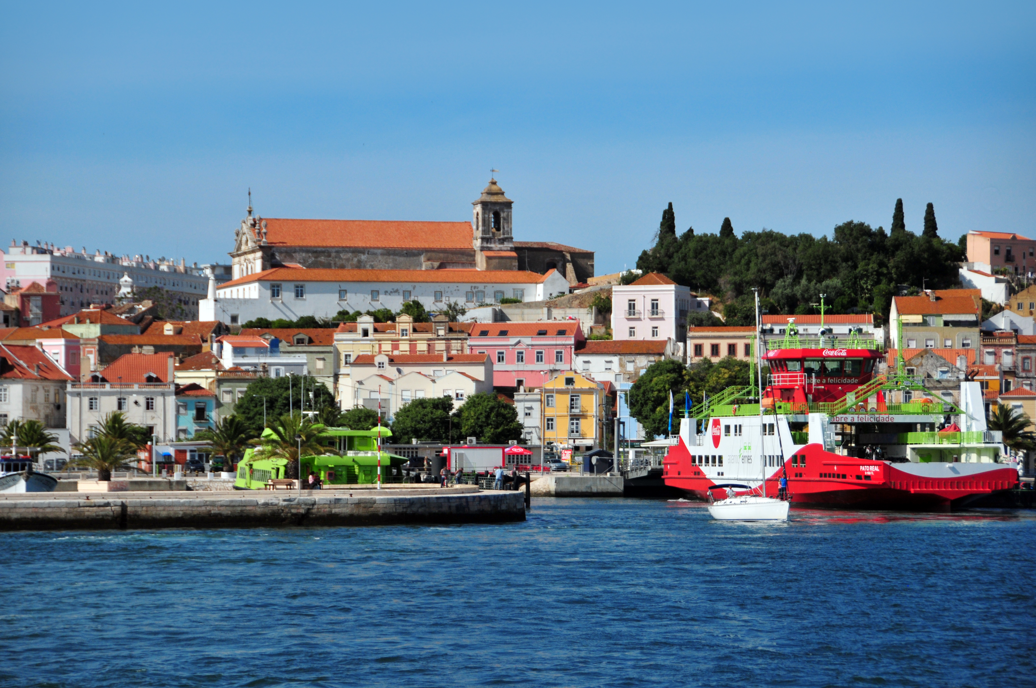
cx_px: 518
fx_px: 3880
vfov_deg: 10.1
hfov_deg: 15.2
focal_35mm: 135
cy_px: 344
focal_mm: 90
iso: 400
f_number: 5.3
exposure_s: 1/4000
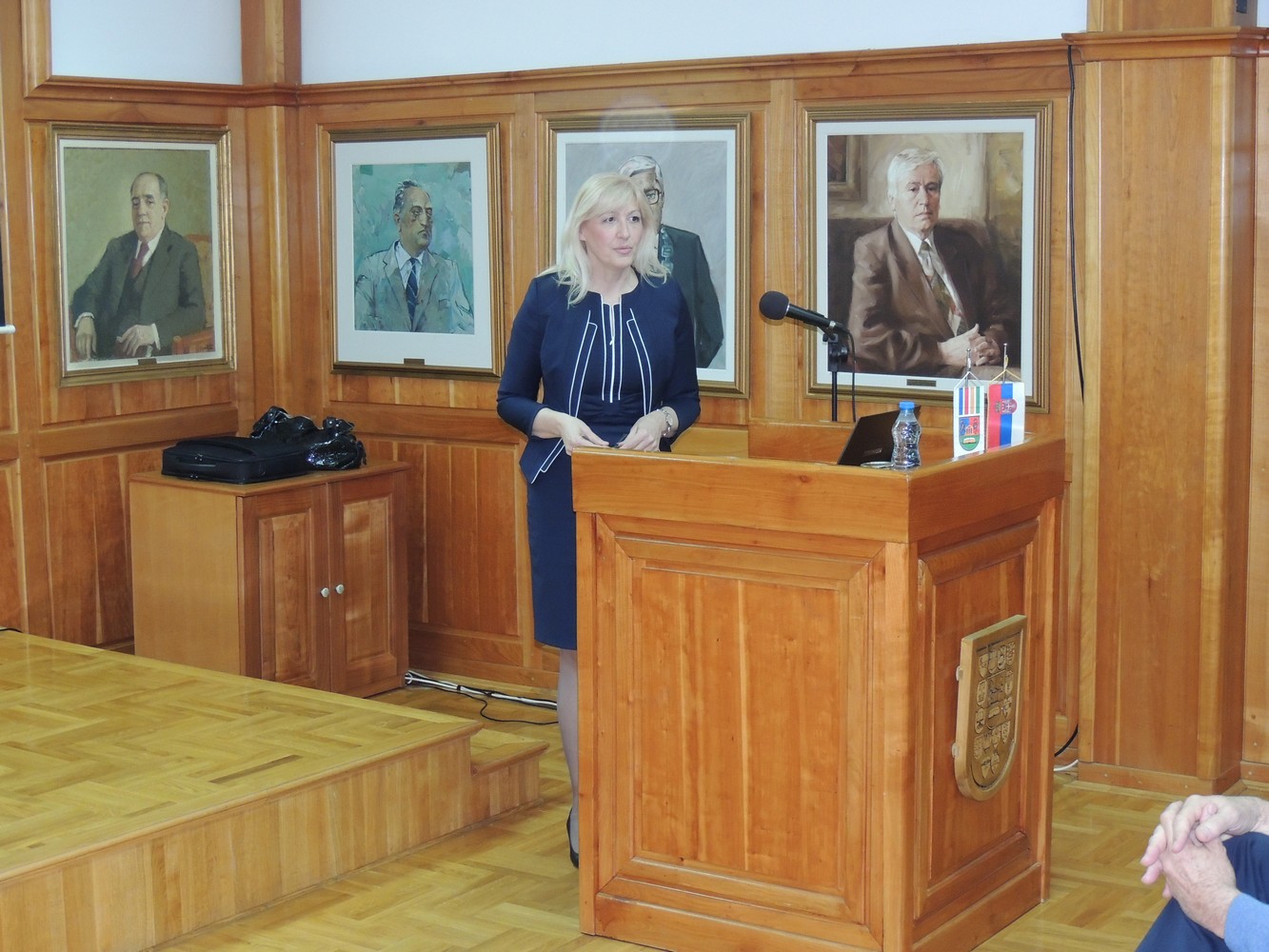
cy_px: 476
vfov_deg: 26.6
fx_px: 2016
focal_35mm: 55
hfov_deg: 34.9
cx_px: 634
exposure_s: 1/40
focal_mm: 9.8
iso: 500
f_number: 3.7
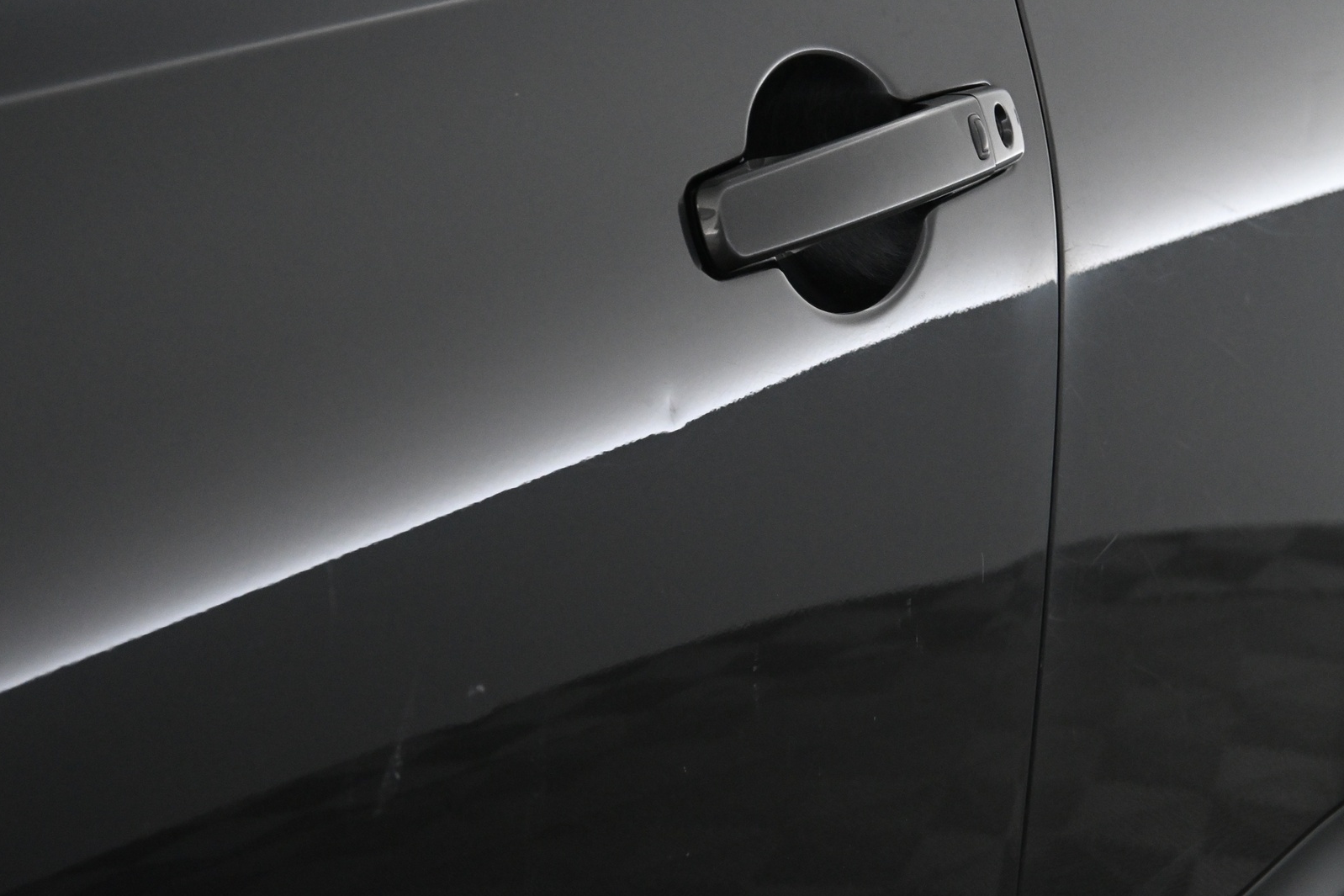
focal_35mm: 73
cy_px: 453
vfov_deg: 18.7
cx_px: 673
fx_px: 2725
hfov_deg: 27.7
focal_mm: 48
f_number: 6
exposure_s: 1/60
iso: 3600
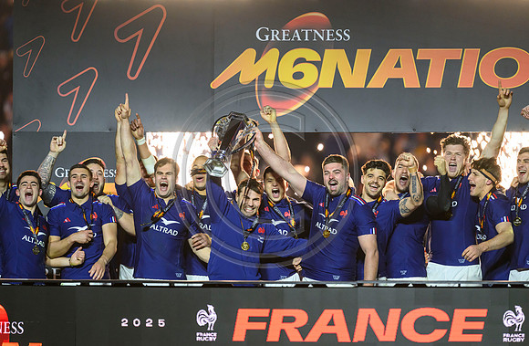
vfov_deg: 3.4
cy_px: 171
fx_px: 5900
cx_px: 264
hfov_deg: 5.1
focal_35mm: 404
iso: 5000
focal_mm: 400
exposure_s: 1/800
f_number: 2.8
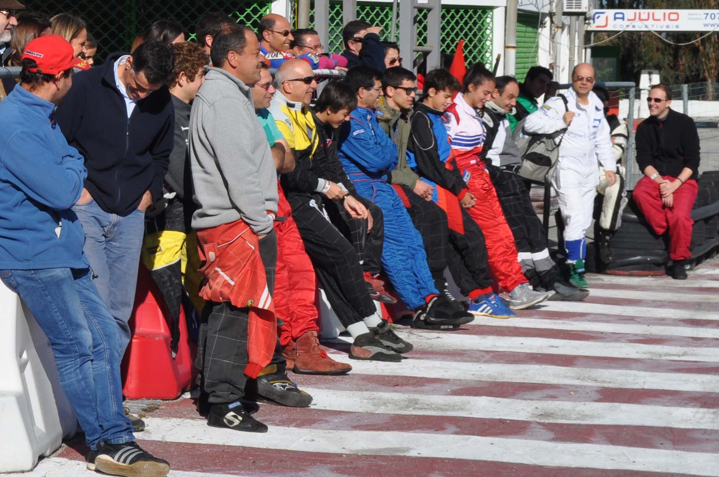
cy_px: 192
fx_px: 2238
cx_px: -68
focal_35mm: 112
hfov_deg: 17.6
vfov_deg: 12.2
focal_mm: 31
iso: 200
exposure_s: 1/500
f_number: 11
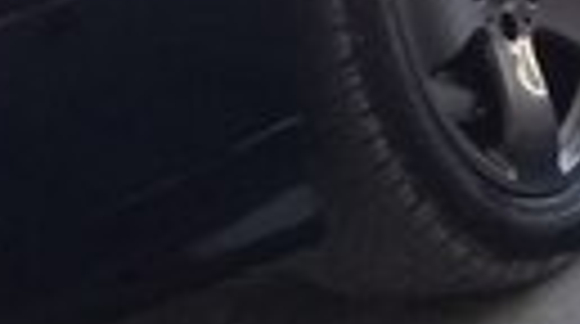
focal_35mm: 130
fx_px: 1996
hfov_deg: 16.5
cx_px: 414
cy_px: -216
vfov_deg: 9.0
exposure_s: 1/100
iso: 64
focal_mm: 3.3
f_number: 2.2
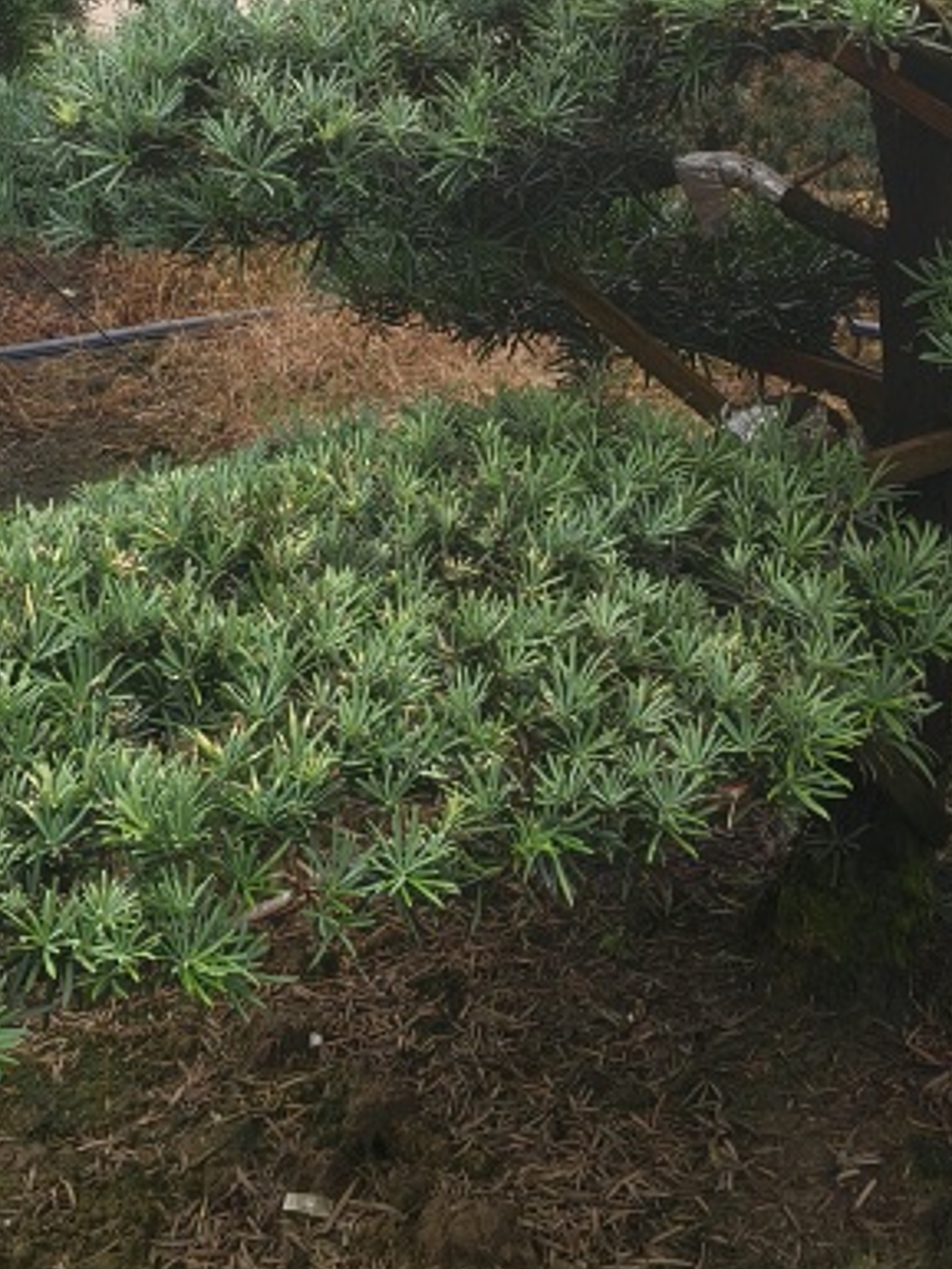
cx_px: 550
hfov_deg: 20.4
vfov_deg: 26.3
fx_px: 2639
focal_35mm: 72
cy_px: 163
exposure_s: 1/704
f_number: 1.8
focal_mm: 4.84
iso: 80
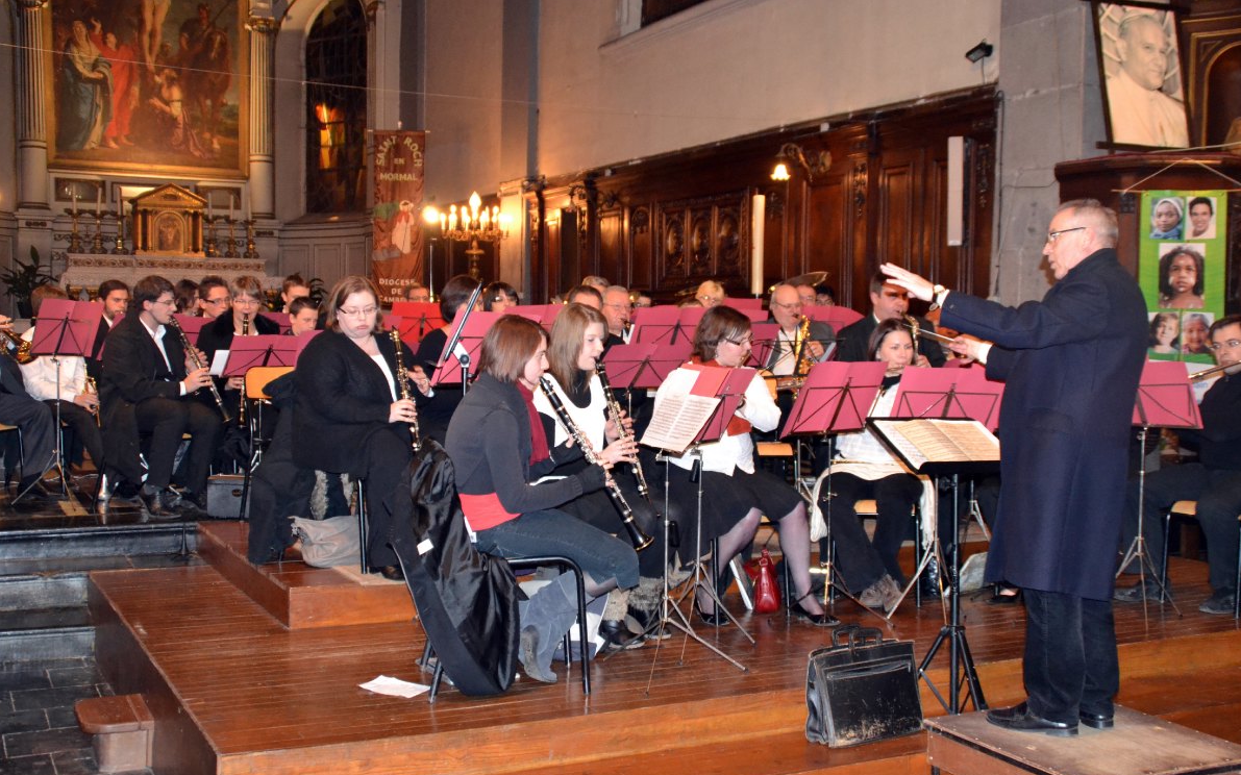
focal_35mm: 39
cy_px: 382
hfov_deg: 50.9
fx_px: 1302
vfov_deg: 33.1
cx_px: 624
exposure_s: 1/60
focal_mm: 25
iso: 2500
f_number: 3.8
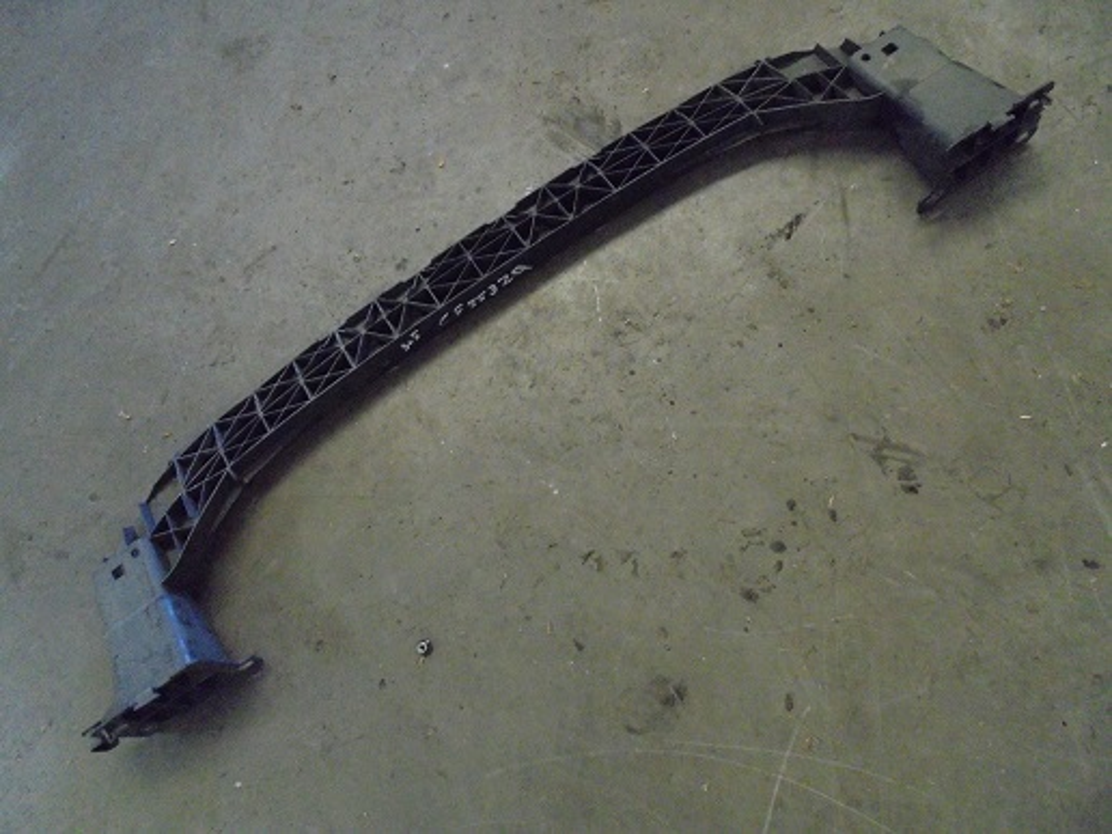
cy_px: 417
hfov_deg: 67.3
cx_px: 556
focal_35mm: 26
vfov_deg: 53.1
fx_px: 835
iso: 800
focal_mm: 4.6
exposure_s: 1/40
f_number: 3.5
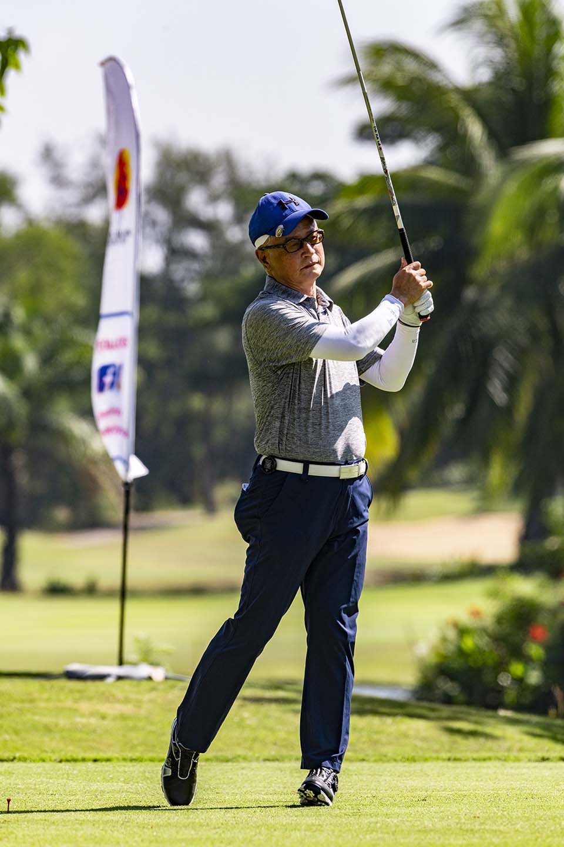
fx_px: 9399
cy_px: 424
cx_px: 282
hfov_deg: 3.4
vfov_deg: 5.2
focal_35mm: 400
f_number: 8
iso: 640
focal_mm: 400
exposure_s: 1/1600
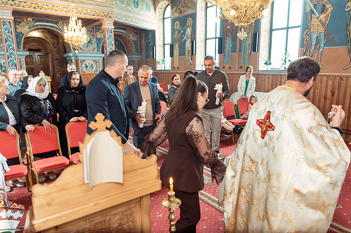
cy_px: 106
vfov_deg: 49.2
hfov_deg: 69.0
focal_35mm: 26
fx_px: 255
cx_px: 191
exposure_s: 1/250
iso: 2500
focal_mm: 24
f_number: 3.5
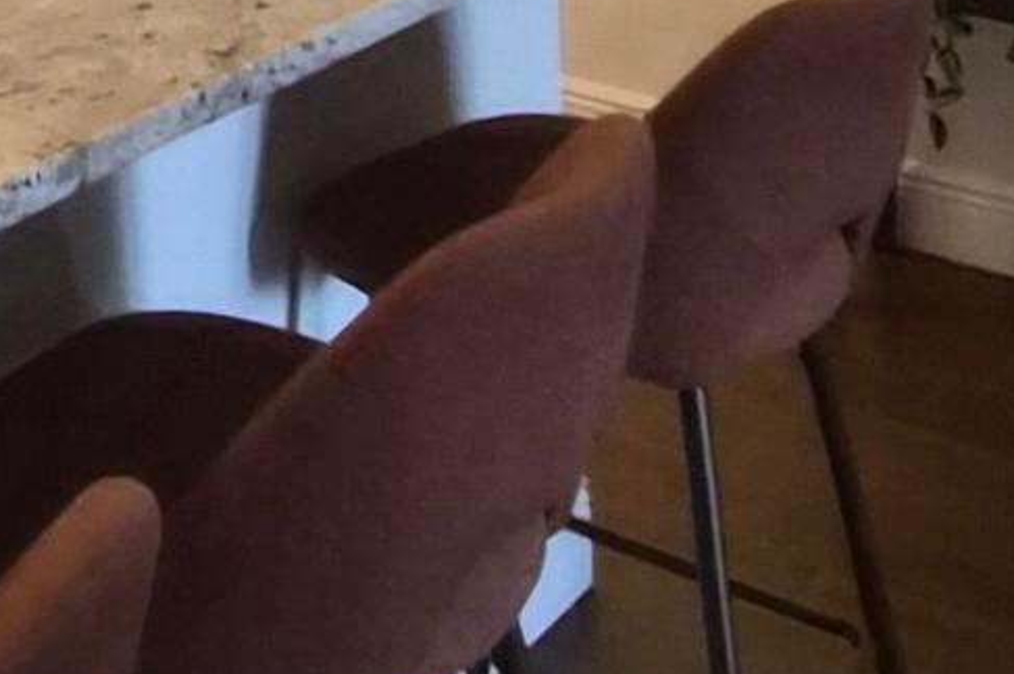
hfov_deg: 22.0
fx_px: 2252
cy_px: -949
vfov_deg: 12.9
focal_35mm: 80
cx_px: -408
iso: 400
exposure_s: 1/60
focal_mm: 1.7
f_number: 2.2
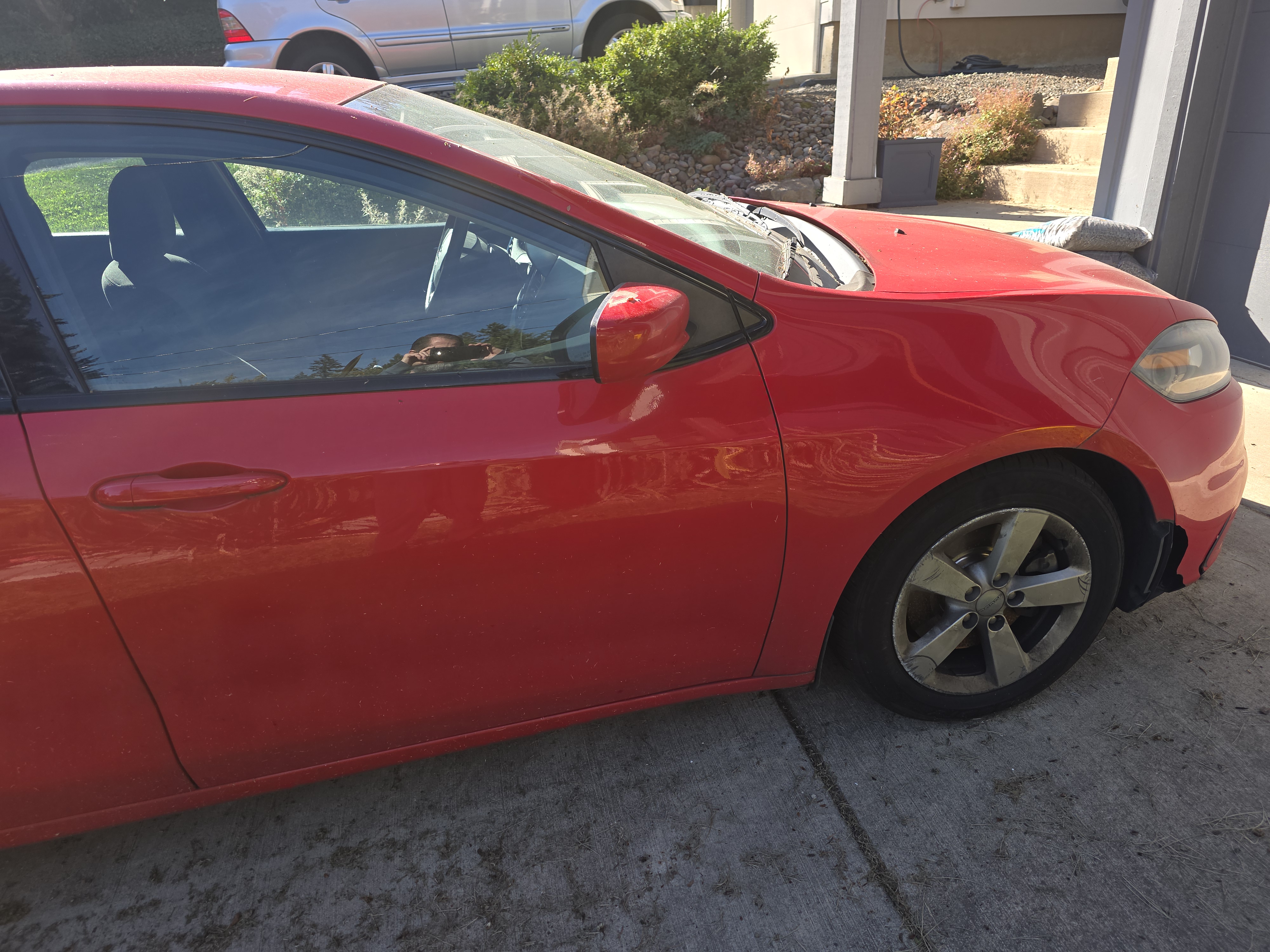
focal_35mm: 23
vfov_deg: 58.9
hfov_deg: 73.9
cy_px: 476
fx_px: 844
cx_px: 635
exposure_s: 1/187
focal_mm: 6.3
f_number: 1.7
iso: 12
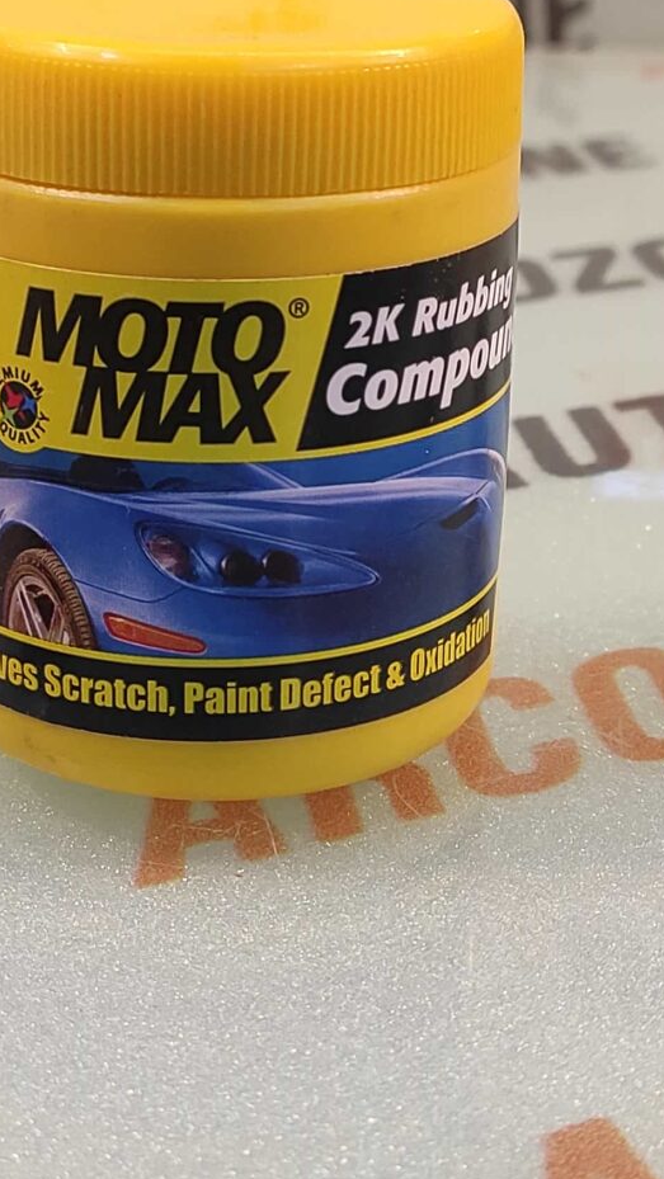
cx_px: 272
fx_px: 1595
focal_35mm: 51
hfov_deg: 23.5
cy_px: 575
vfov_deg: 40.6
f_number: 1.79
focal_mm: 4.74
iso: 262
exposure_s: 1/50
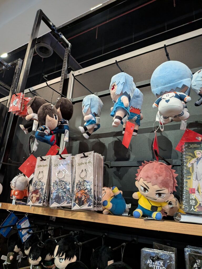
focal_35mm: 24
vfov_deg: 71.6
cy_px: 134
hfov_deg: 56.8
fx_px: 187
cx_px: 101
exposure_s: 1/60
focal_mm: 4.53
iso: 939
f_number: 1.7
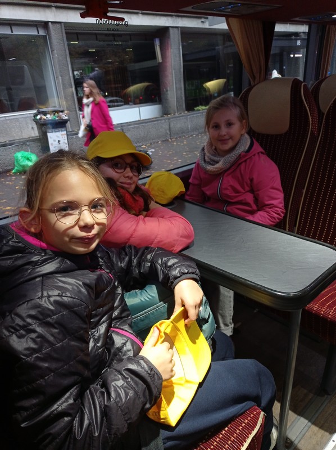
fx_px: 363
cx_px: 168
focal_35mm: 28
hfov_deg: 49.7
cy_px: 225
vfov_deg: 63.5
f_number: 1.79
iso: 363
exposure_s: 1/33.3
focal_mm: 4.74
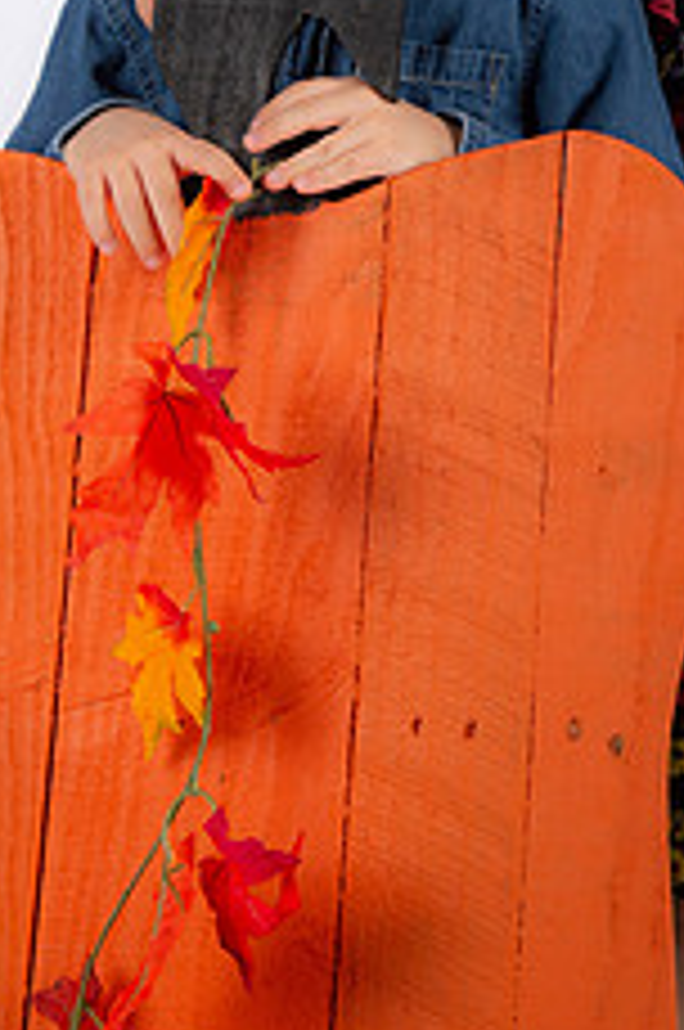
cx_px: 529
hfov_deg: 11.2
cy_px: 49
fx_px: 3487
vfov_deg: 16.5
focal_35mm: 122
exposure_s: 1/200
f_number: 5.6
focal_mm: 62
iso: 100
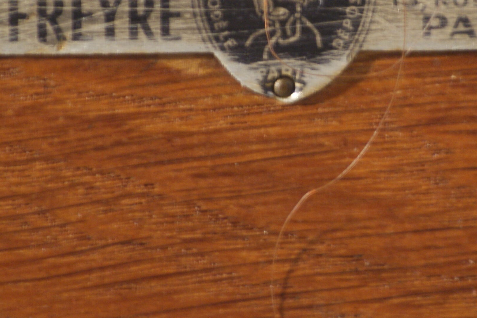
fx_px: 9566
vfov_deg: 1.9
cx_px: 278
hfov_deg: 2.9
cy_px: 50
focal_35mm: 722
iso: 400
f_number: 5.6
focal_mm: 200
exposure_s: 1/4
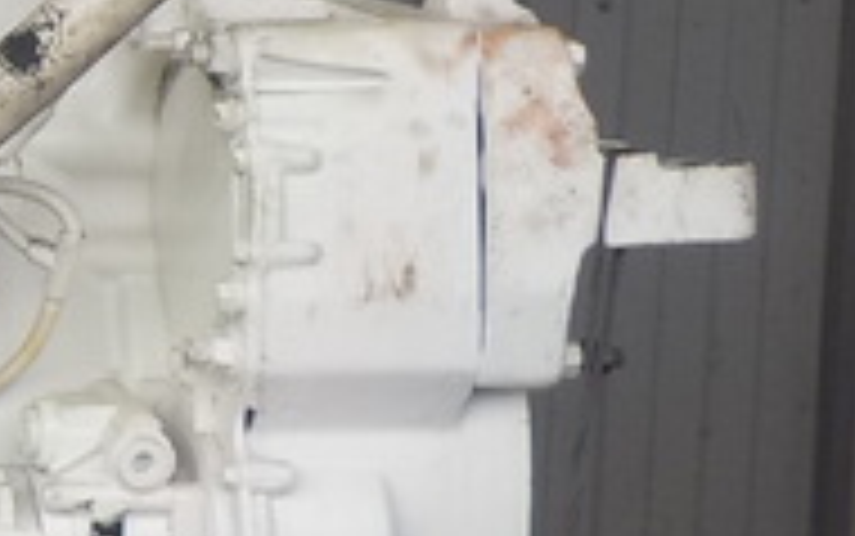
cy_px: 23
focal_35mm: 107
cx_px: -567
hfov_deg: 16.9
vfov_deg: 12.1
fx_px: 2495
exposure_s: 1/400
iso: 125
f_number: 3.3
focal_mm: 4.1
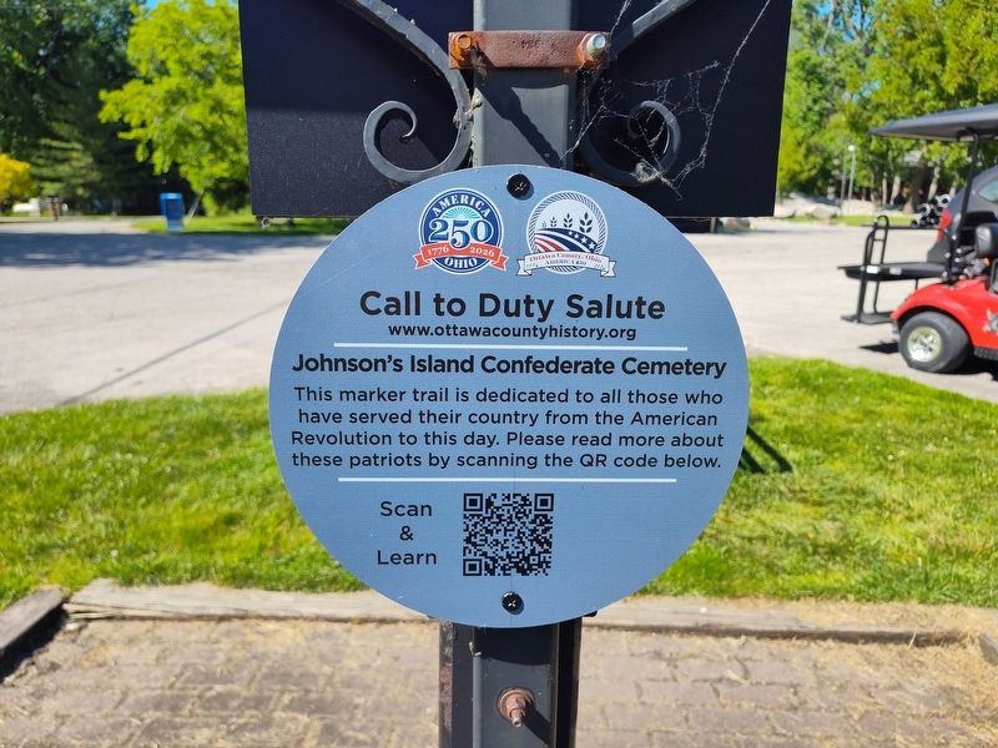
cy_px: 374
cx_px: 499
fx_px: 663
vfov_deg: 58.9
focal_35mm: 23
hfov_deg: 73.9
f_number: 1.8
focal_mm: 5.56
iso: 100
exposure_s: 1/912
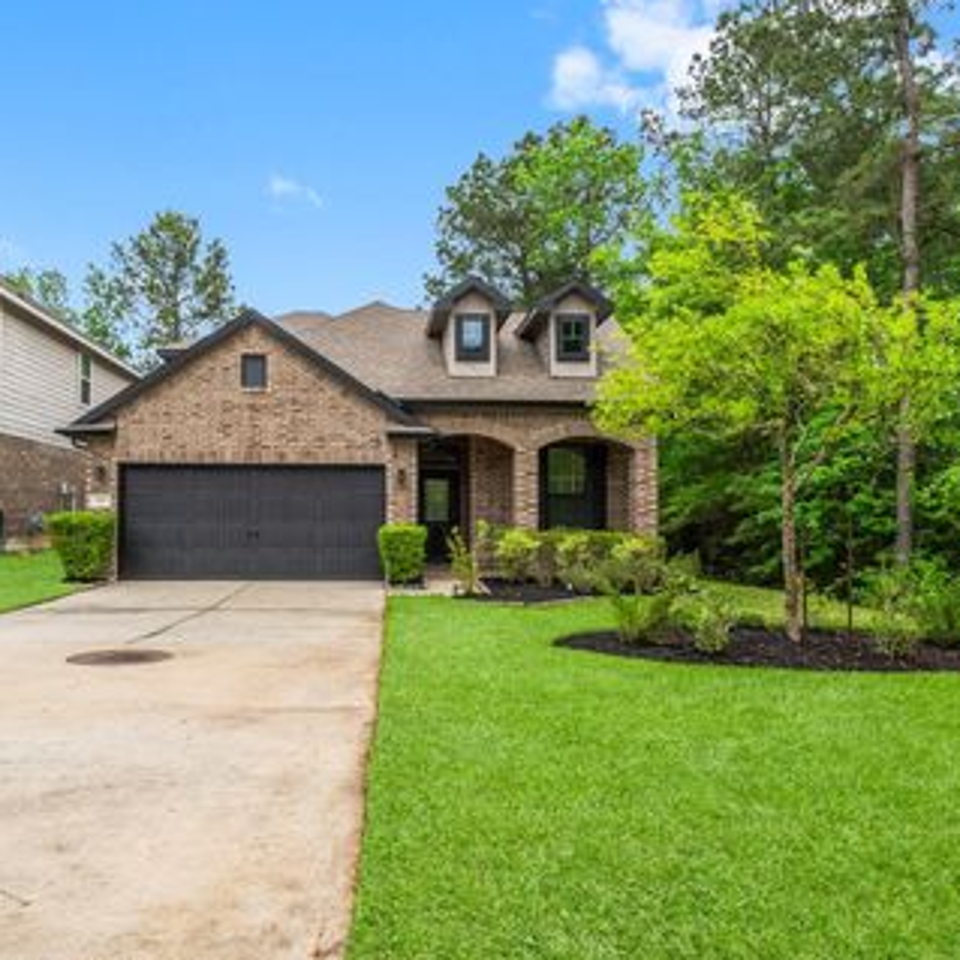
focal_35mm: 24
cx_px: 409
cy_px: 471
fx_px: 753
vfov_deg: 65.0
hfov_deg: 64.7
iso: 800
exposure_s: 1/125
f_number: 10
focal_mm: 12
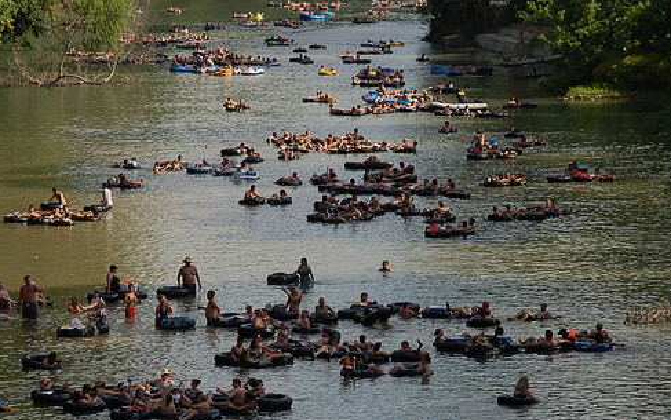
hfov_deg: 9.9
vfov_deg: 6.2
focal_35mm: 211
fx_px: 3861
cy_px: 242
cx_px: 309
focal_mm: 116
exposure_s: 1/320
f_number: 10
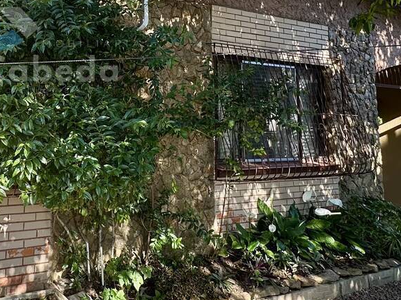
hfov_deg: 47.8
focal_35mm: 35
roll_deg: -2.0
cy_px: 50
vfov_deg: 38.8
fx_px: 405
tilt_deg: +8.3
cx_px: 47
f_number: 2.2
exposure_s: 1/216
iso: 40
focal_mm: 2.22
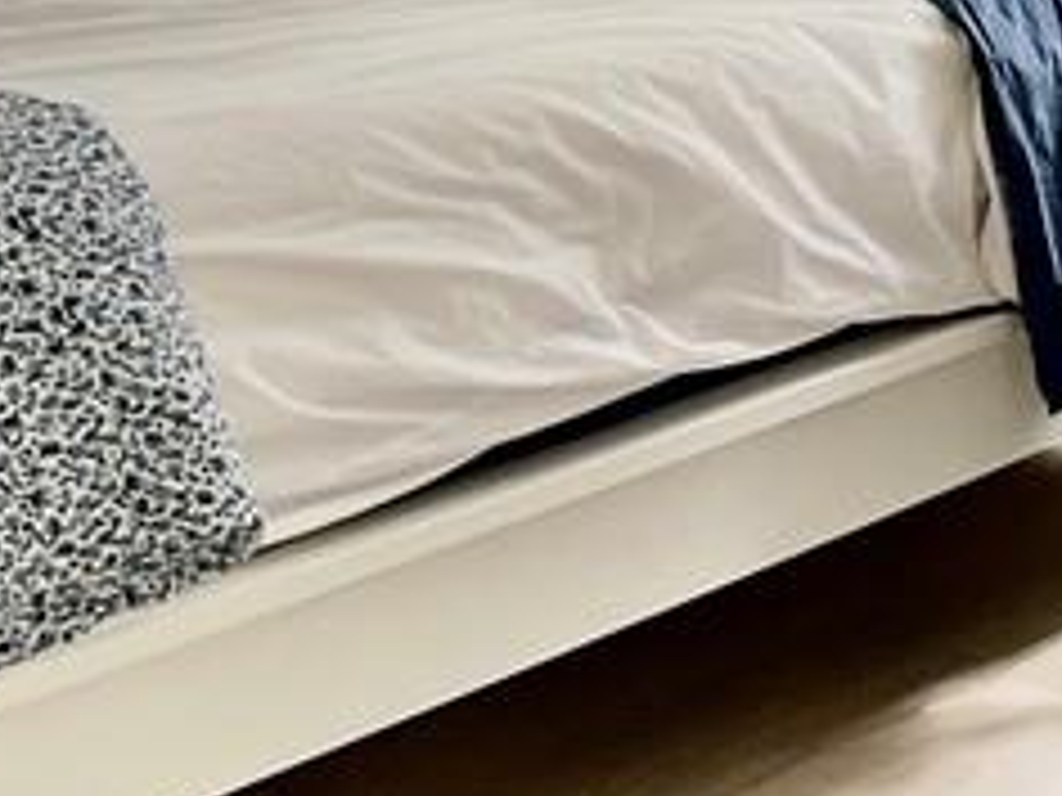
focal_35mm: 113
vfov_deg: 12.8
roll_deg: +1.8
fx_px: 3467
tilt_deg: -7.8
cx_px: 1588
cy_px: -157
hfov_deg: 16.0
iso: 200
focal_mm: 5.7
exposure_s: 1/60
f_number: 1.5
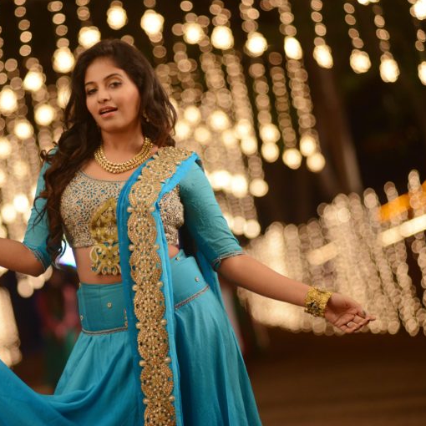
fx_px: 2228
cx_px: 155
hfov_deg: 10.9
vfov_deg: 10.9
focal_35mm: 160
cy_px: 213
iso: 2000
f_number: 2.8
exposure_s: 1/160
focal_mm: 125
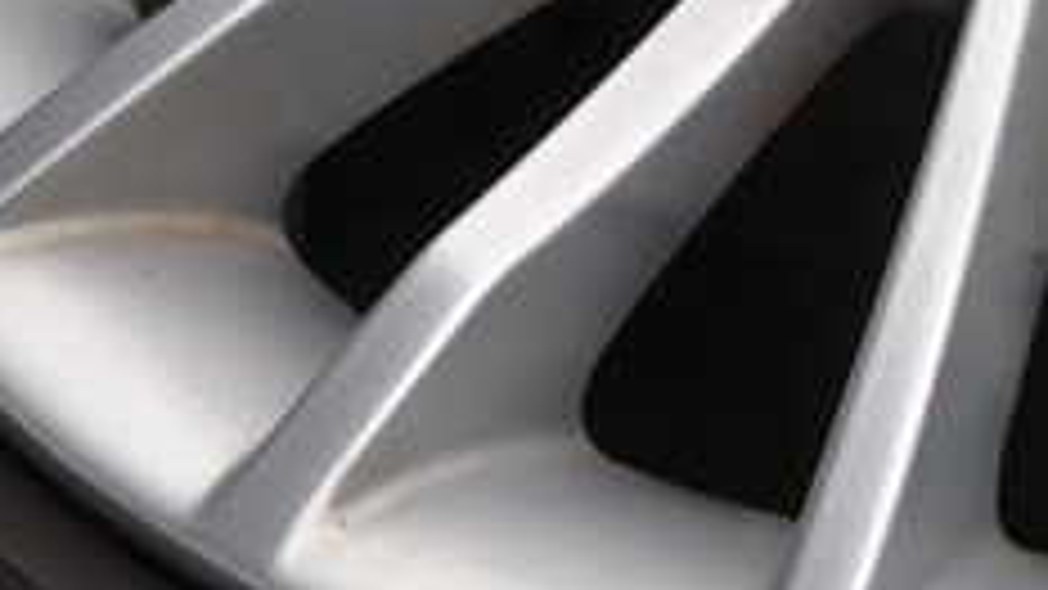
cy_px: -50
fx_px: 1945
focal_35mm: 70
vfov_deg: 16.7
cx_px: 976
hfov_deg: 28.8
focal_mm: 4.5
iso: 100
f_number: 5.6
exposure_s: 1/160
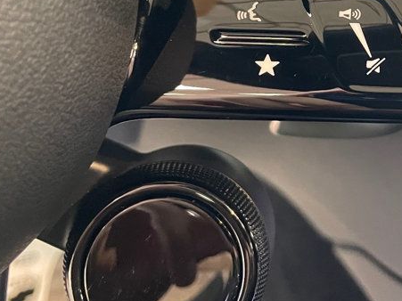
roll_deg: -11.8
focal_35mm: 59
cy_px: 21
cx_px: 365
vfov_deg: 24.0
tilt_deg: -29.7
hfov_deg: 31.2
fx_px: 685
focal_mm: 4.2
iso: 400
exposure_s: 1/40
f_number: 1.6
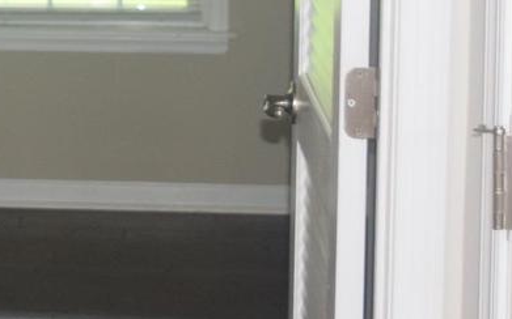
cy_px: -115
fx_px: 2357
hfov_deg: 12.1
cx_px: -100
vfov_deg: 7.7
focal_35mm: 169
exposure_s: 1/60
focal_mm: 30
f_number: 4.2
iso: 900
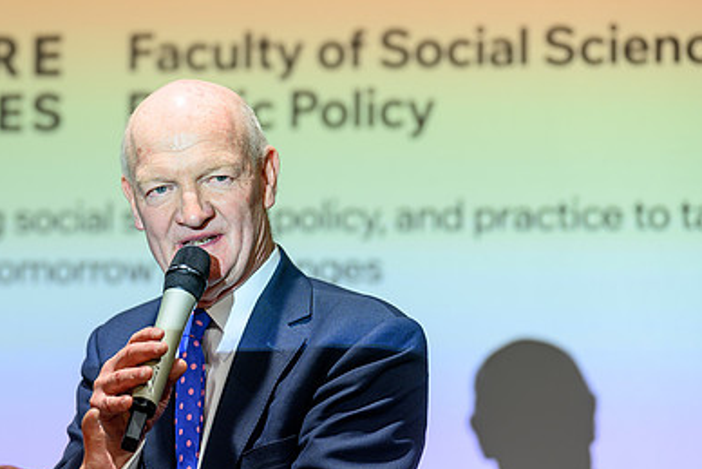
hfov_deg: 13.3
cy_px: 234
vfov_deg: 8.9
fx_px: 3004
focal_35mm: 154
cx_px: 288
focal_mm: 103
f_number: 2.8
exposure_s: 1/100
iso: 125
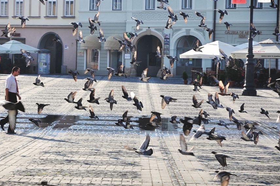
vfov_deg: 10.9
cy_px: 90
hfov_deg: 16.4
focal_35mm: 125
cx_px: 120
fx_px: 971
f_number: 7.1
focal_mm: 70
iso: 200
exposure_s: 1/320
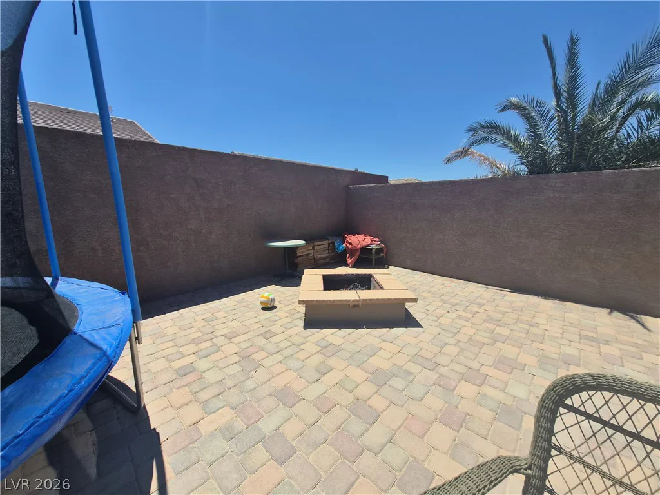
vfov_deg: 89.9
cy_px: 248
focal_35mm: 13
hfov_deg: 106.2
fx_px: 248
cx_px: 330
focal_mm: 1.7
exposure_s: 1/1624
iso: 25
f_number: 2.2
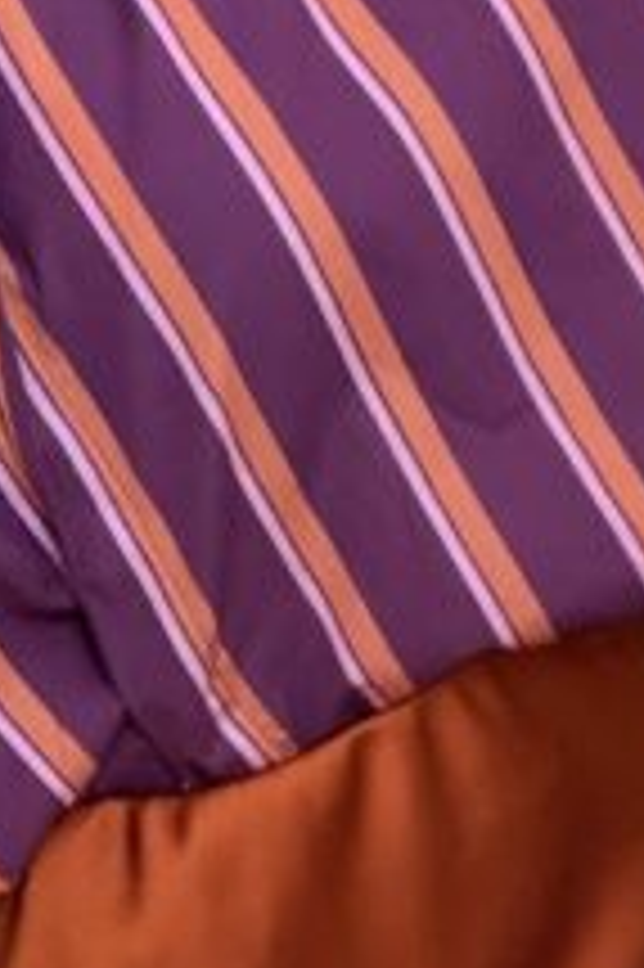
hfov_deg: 11.5
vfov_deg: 17.5
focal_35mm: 116
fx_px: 3117
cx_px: -189
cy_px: 176
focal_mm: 2.71
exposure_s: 1/60
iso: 80
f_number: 1.9
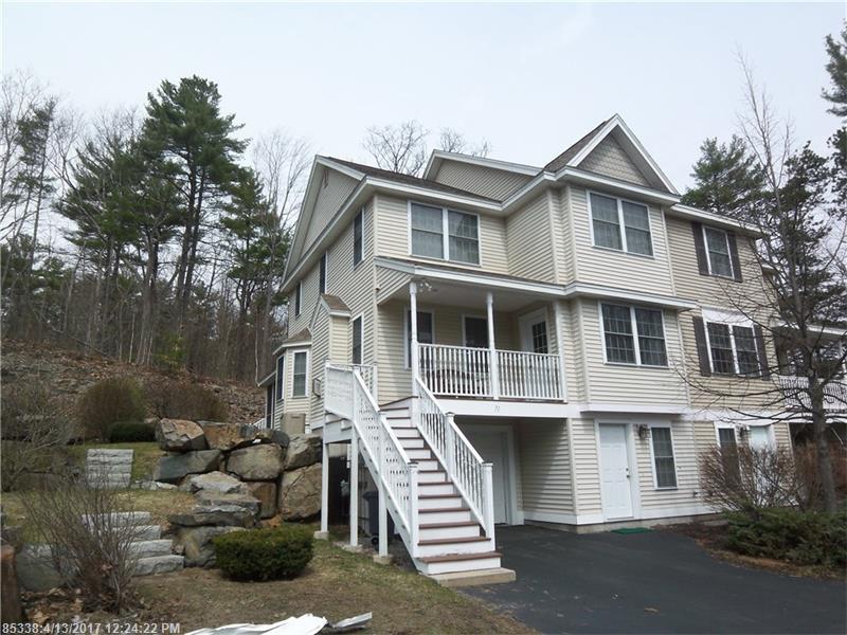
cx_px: 424
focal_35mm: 23
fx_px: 563
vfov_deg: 58.9
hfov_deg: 73.9
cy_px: 318
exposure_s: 1/250
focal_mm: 3.8
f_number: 5.6
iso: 50
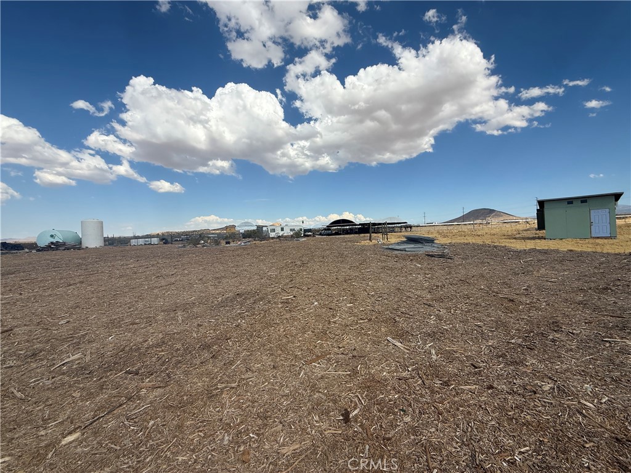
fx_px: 255
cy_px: 236
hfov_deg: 102.1
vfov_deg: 85.7
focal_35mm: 14
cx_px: 316
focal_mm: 2.22
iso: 50
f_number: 2.2
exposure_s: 1/3125
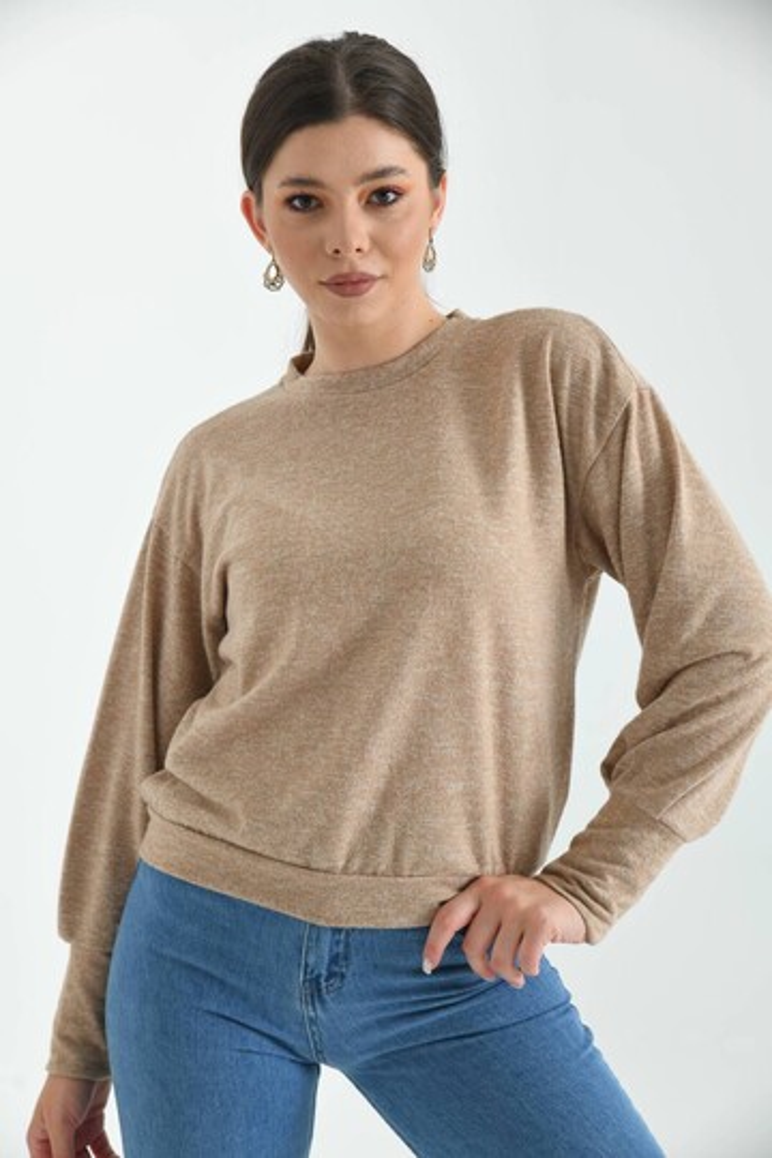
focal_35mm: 58
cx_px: 386
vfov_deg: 34.5
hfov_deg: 23.4
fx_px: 1866
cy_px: 579
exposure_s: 1/125
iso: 100
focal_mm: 58
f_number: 6.3
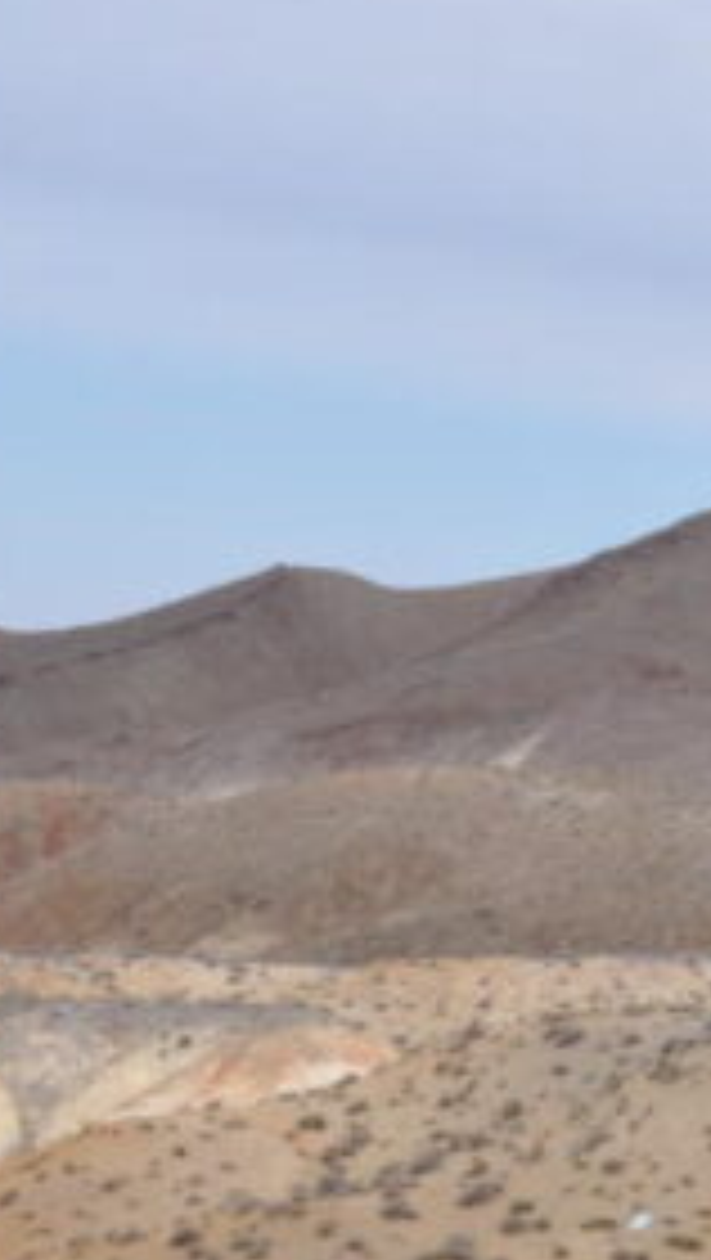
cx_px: 1066
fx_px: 4948
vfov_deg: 14.4
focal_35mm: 148
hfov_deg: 8.1
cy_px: 972
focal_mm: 38
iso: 200
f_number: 13
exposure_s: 1/160
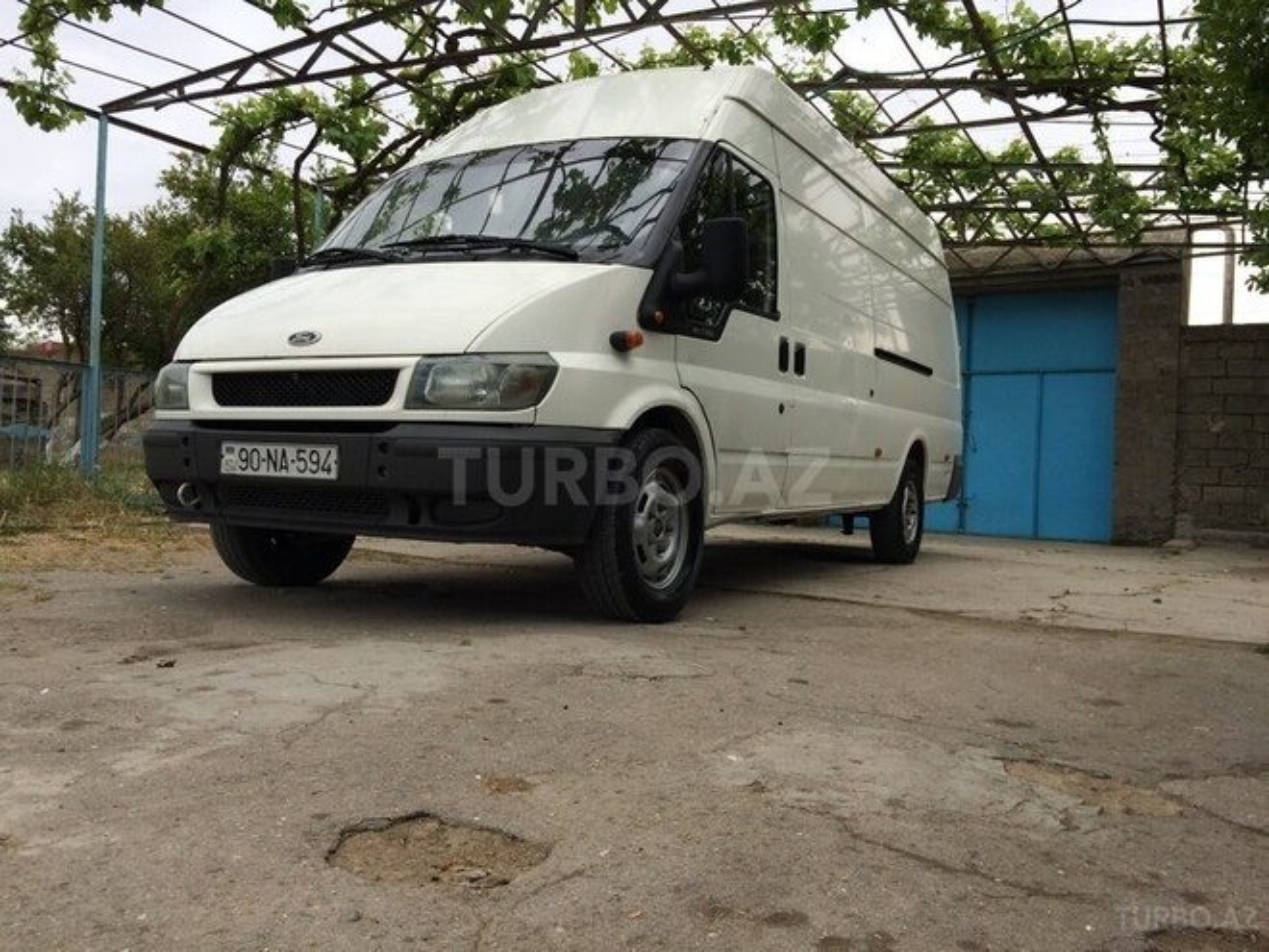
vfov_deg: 48.2
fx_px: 1063
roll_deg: -2.9
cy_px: 476
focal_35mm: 29
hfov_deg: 61.7
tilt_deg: +0.3
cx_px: 634
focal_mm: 4.15
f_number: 2.2
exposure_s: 1/1208
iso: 32
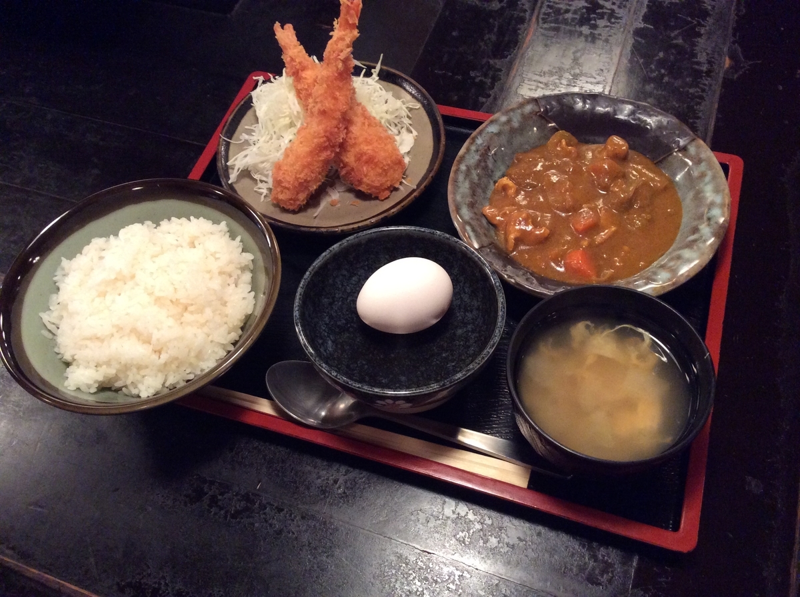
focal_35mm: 32
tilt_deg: -57.5
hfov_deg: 56.9
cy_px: 298
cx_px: 400
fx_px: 738
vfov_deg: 44.0
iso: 250
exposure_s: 1/24
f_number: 2.4
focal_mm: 3.3
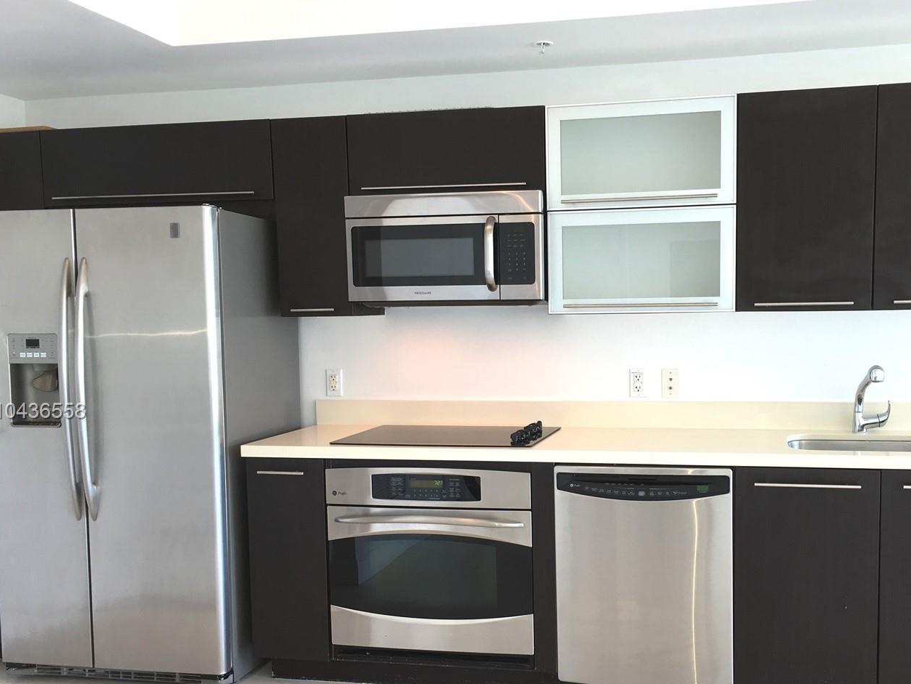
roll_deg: +1.7
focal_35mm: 37
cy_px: 412
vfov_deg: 38.5
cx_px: 556
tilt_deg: -5.8
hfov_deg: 49.7
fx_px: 974
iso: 25
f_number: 2.2
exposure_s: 1/30
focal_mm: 4.15
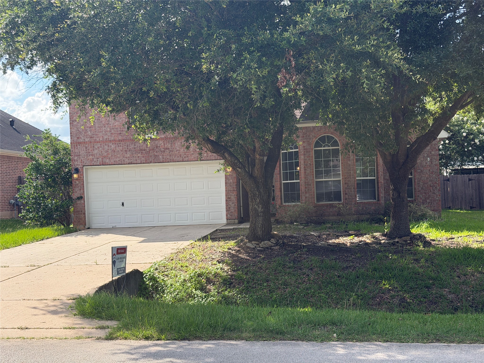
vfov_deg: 30.3
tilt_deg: +0.4
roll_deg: +1.9
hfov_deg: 39.7
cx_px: 242
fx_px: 671
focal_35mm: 48
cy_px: 182
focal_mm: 6.76
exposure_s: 1/2342
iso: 100
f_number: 1.78
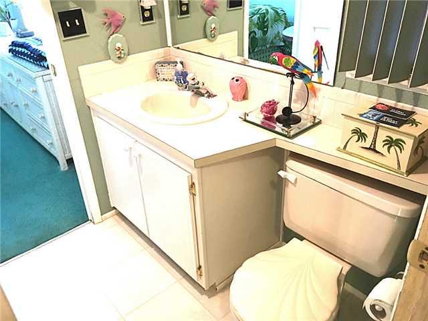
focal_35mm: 29
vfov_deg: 48.2
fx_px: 359
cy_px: 160
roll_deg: +2.7
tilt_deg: -28.2
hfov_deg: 61.7
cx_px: 214
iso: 100
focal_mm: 4.15
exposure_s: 1/15
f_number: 2.2
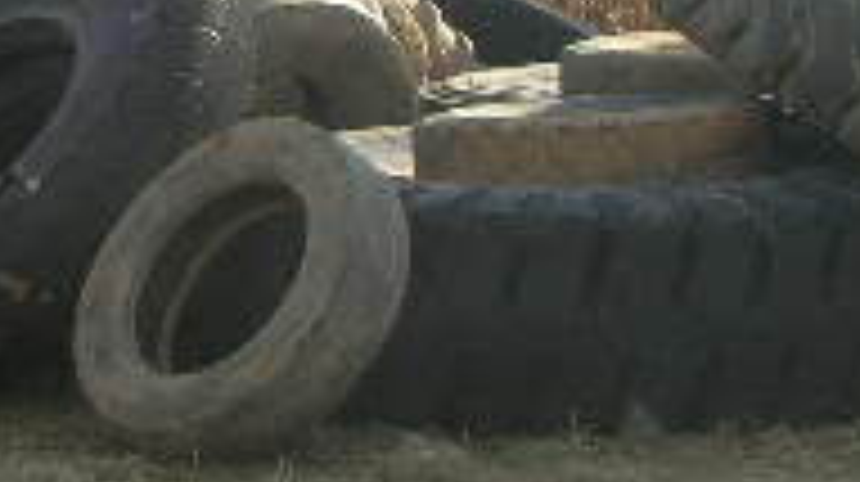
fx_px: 2916
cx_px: -14
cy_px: -54
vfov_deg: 9.4
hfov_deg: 16.4
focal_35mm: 128
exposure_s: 1/153
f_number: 4.9
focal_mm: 5.8
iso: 50
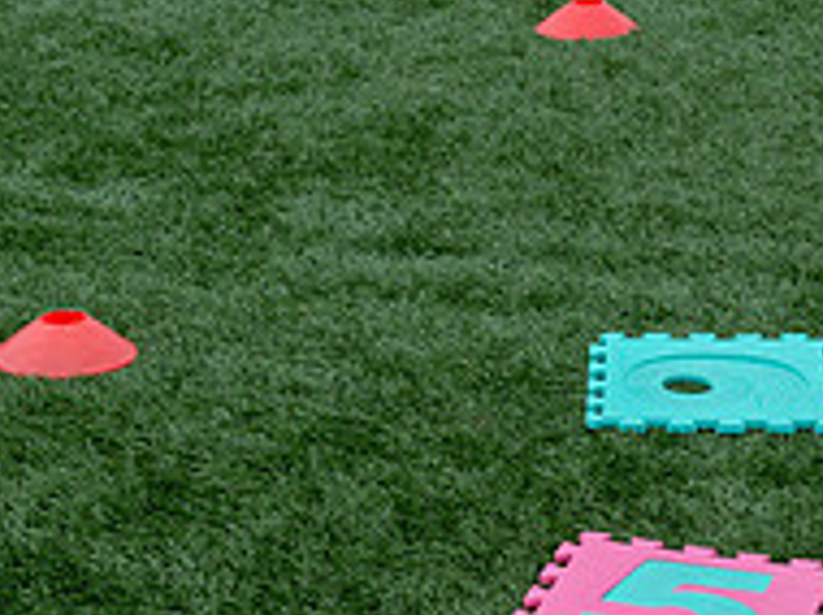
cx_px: 865
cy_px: 662
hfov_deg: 15.2
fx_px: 3016
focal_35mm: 127
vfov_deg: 11.5
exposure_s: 1/100
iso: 360
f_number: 7.1
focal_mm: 38
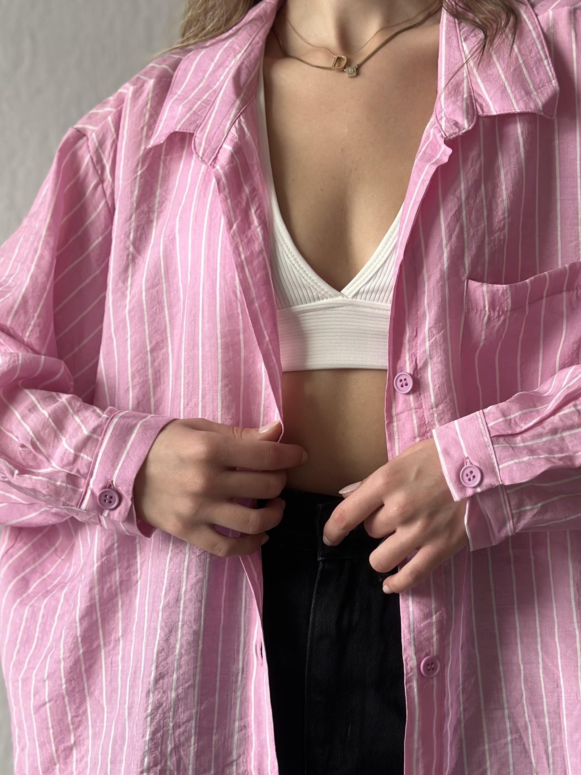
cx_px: 393
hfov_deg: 19.1
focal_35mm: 77
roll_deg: -0.4
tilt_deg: +1.3
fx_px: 1723
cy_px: 462
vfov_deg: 25.3
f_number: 1.78
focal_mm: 6.86
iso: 100
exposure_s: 1/121
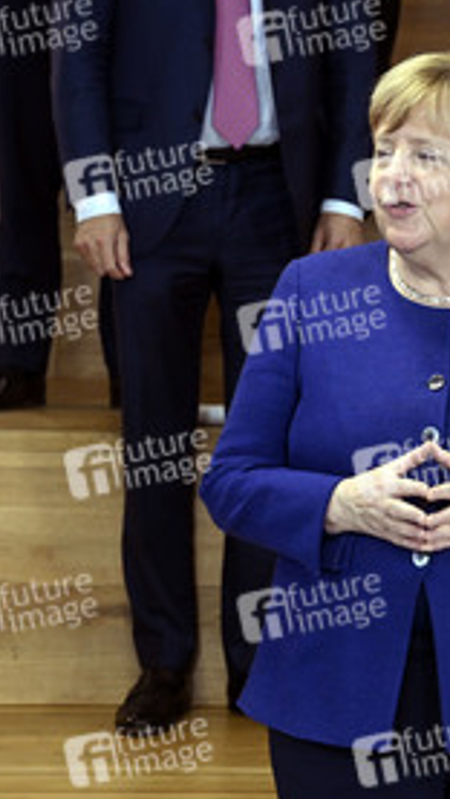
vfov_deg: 13.7
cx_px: 350
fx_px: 3327
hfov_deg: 7.7
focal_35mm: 157
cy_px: 392
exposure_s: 1/320
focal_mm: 92
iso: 6400
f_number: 6.3
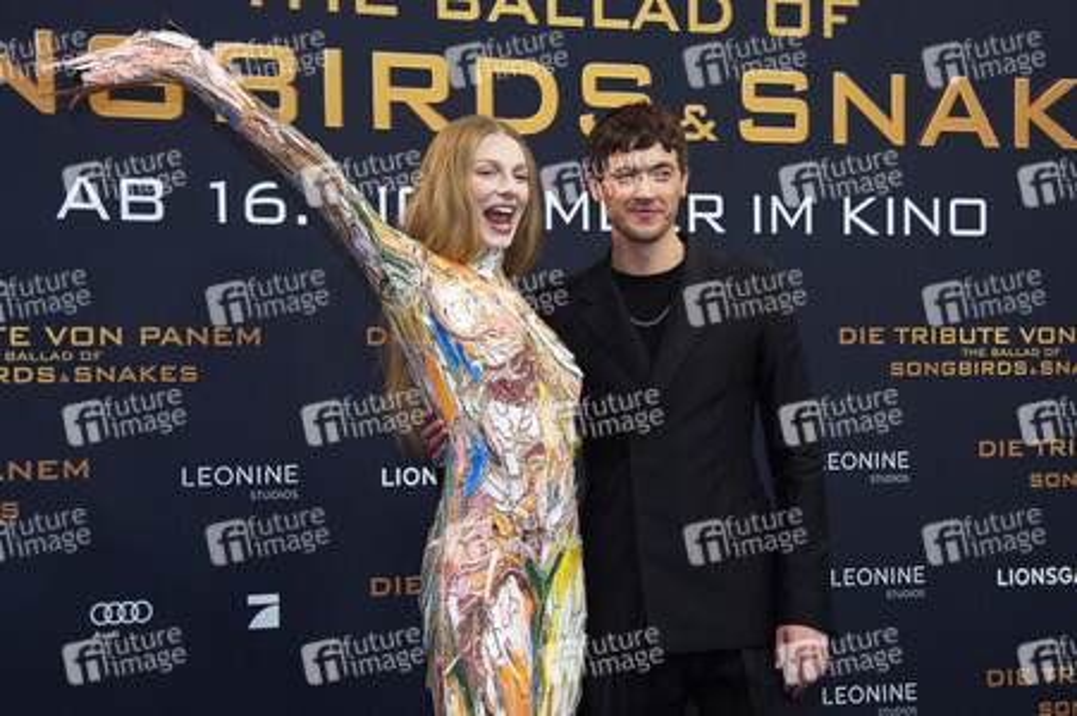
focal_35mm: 85
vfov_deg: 16.0
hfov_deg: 23.9
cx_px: 538
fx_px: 2541
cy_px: 358
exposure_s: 1/200
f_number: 5.6
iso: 1000
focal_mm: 85
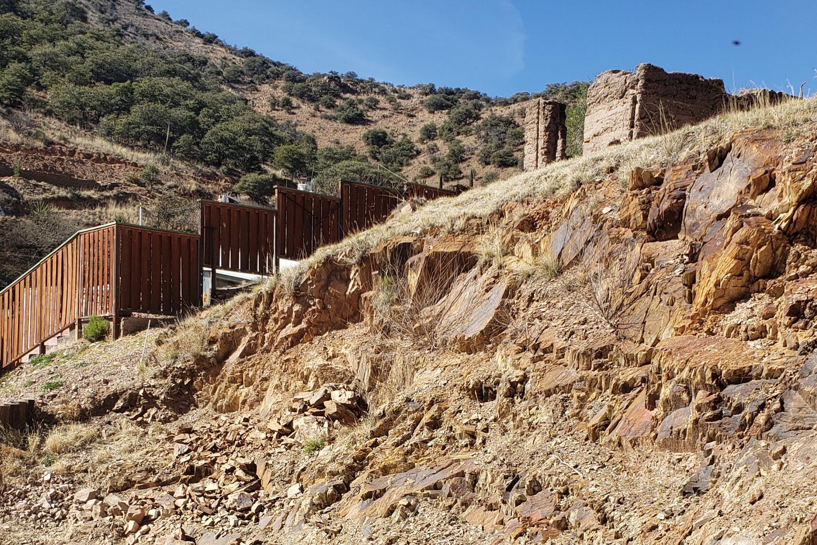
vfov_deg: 27.5
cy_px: 432
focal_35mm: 48
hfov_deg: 41.0
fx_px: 1089
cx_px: 357
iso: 50
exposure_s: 1/1111
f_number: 2.4
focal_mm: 4.3
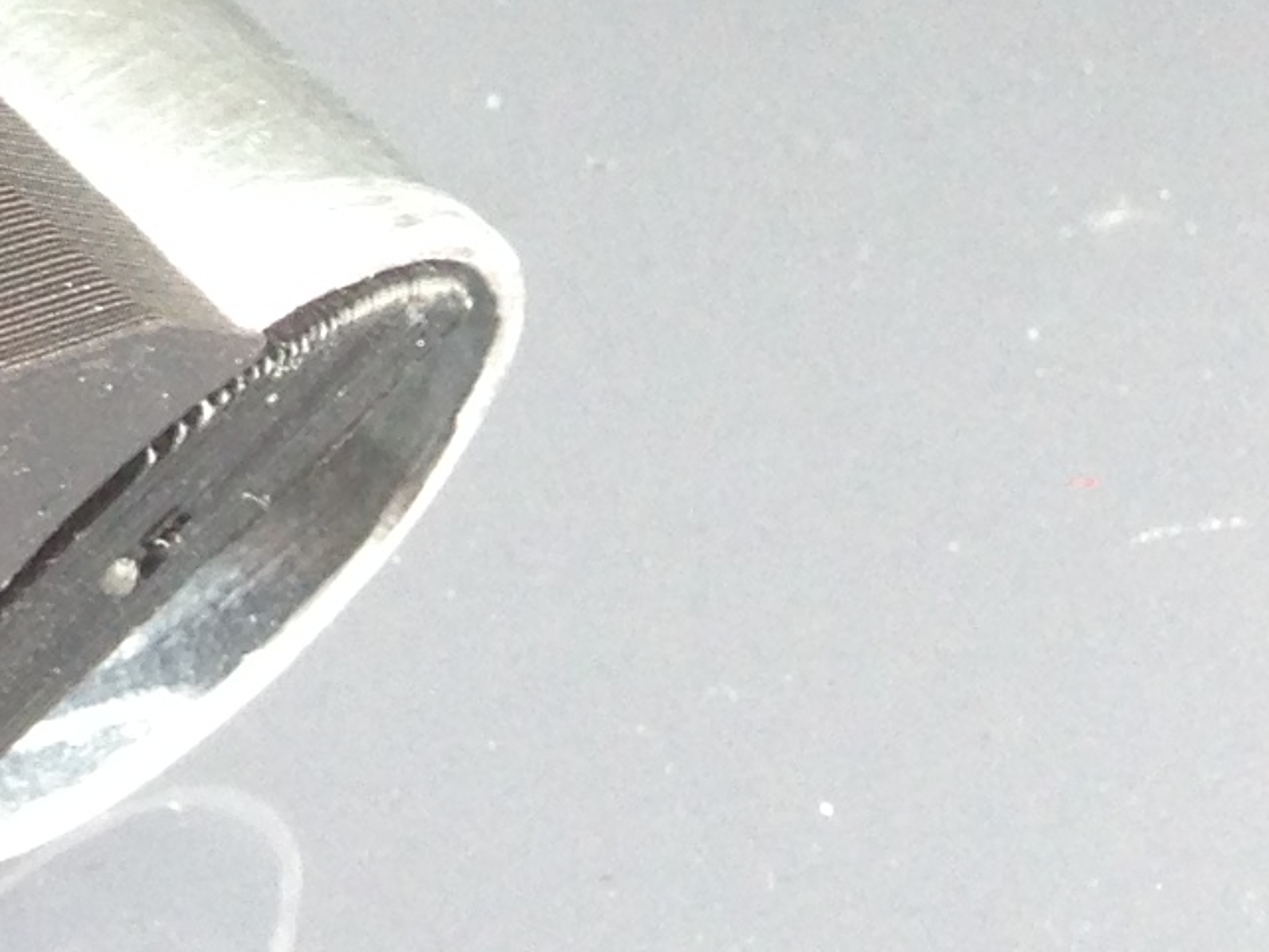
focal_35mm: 168
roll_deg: +0.1
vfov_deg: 8.8
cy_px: -30
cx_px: -1804
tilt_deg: -39.2
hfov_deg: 10.2
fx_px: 6160
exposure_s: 1/20
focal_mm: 4.12
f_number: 2.4
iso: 80
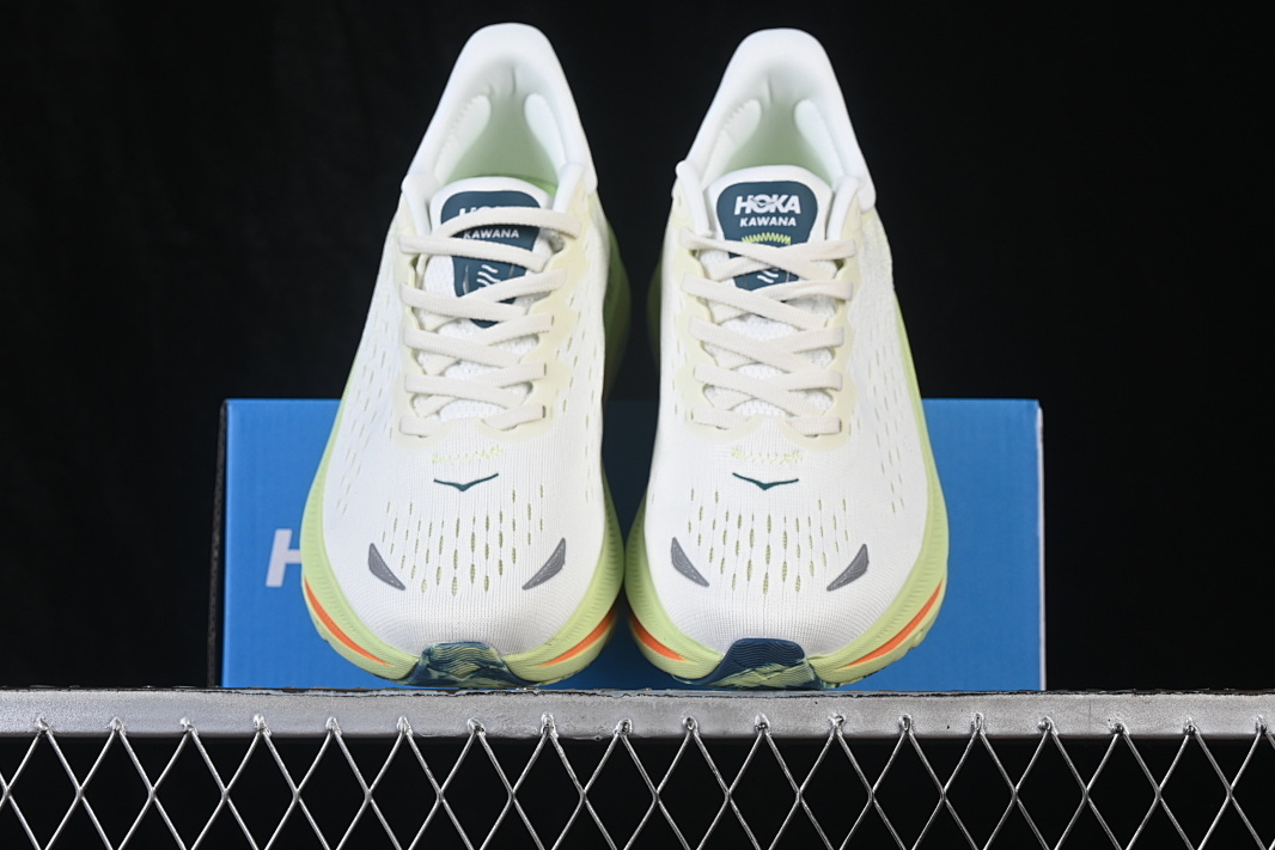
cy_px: 423
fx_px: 2692
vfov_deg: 18.0
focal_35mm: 76
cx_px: 632
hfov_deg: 26.6
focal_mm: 50
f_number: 8
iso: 160
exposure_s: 1/80
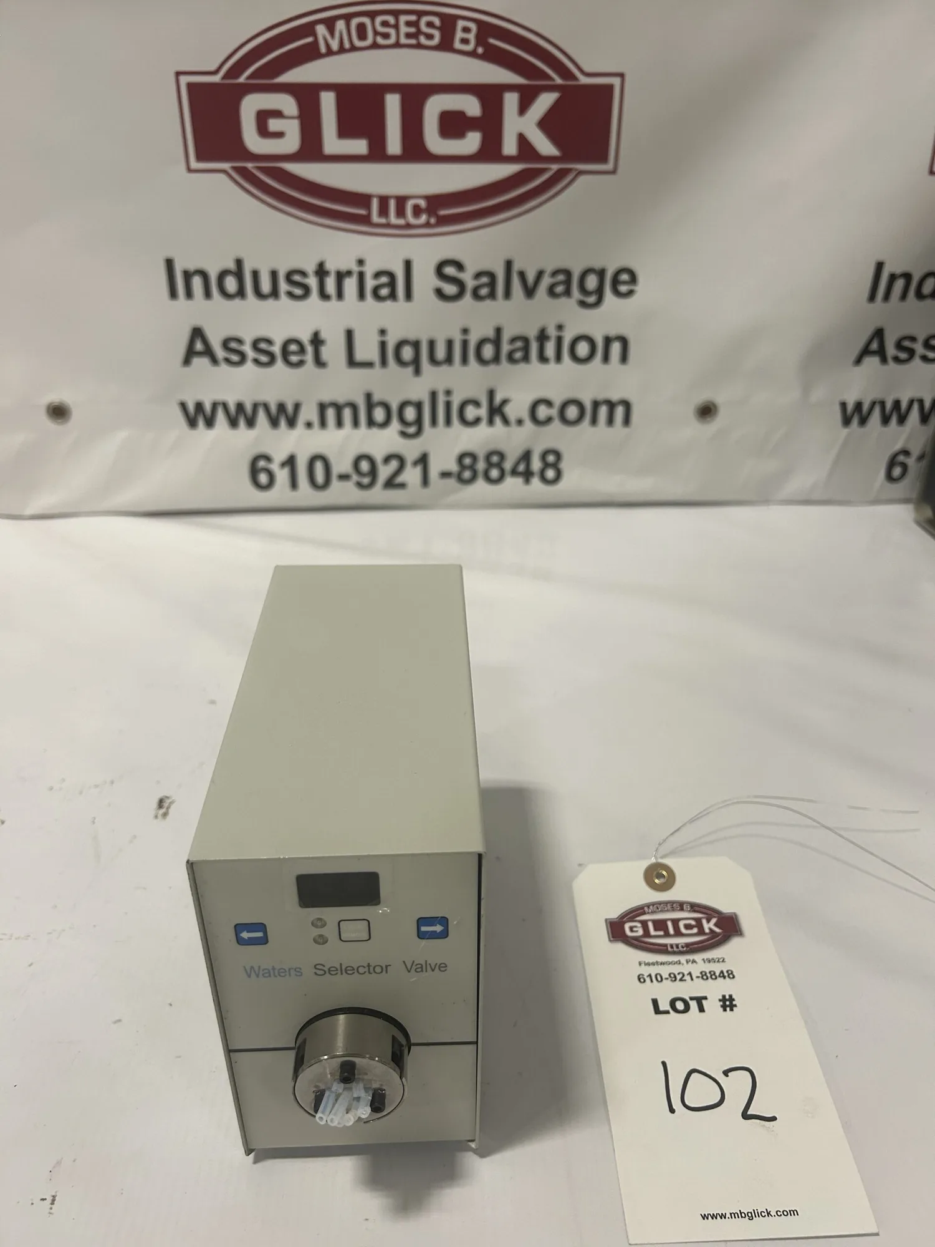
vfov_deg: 67.3
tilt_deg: -30.6
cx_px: 468
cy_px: 624
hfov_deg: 53.1
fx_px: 936
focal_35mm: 26
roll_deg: -0.6
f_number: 1.5
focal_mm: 5.7
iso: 125
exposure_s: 1/60
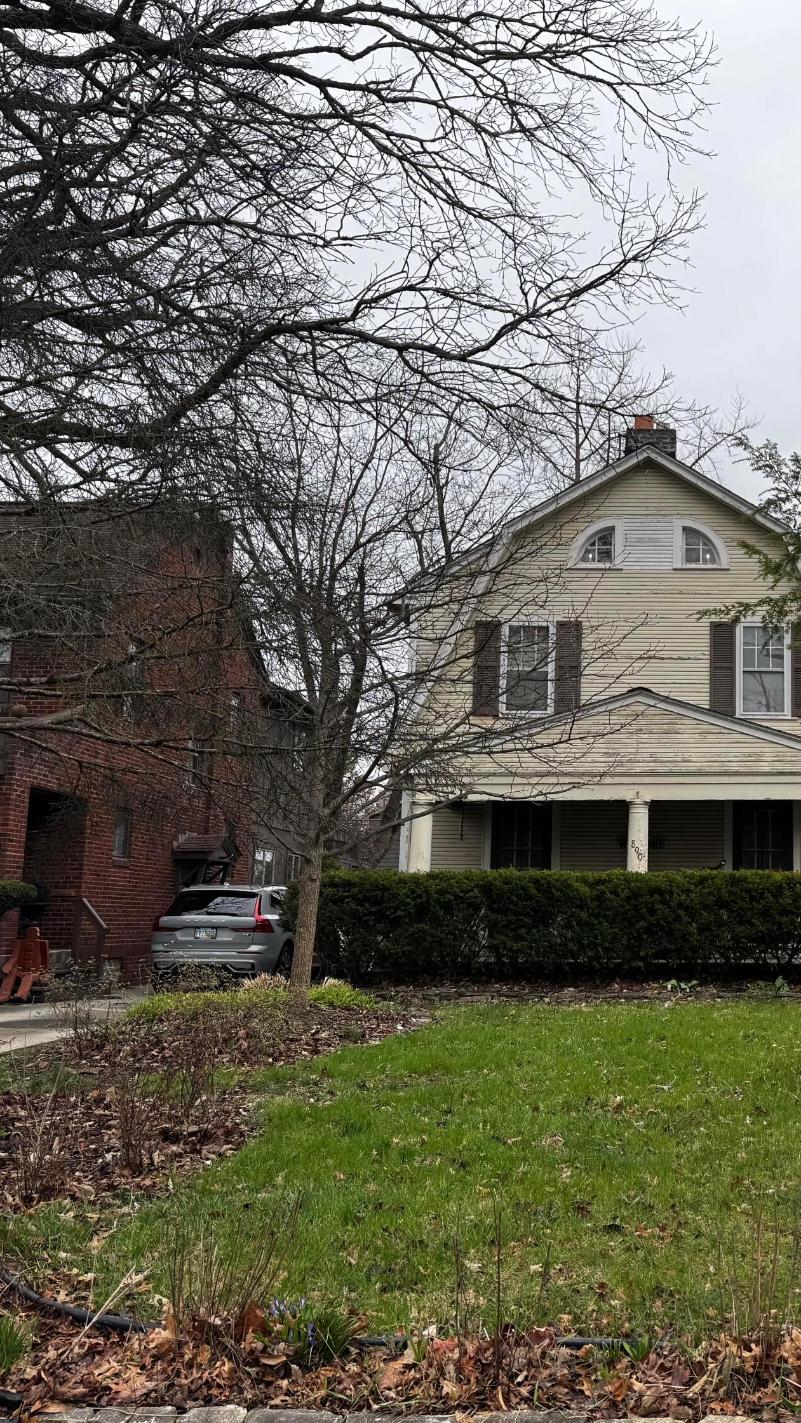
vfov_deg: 56.6
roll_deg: +0.2
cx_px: 682
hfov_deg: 32.5
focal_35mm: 35
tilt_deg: +8.9
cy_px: 711
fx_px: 1321
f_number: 1.78
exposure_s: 1/553
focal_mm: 6.76
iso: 80
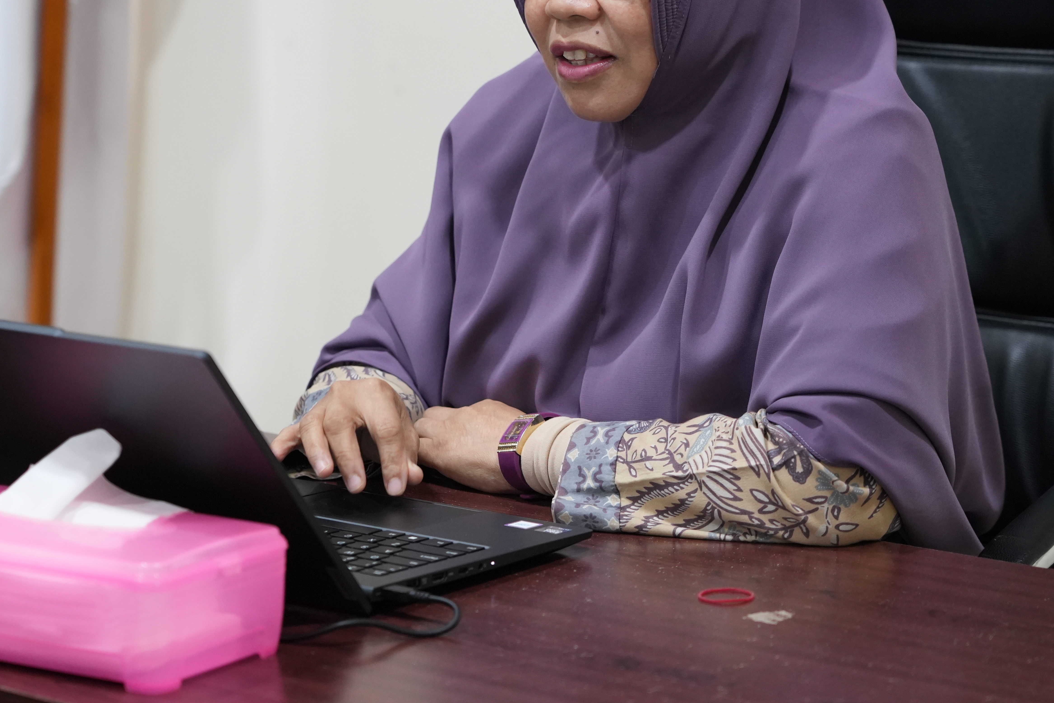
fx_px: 3338
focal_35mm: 114
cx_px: 567
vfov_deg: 12.0
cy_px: 202
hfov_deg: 17.9
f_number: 4
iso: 2500
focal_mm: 76
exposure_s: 1/80
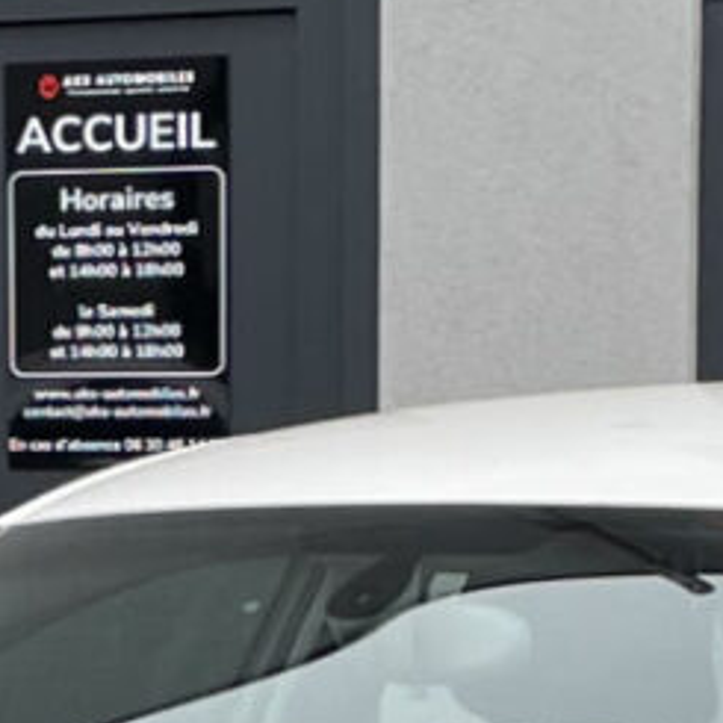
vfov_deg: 7.0
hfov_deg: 7.3
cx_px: 257
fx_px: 5671
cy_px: 1467
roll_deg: +0.3
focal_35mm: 240
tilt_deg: -7.7
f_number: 1.6
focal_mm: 4.2
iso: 32
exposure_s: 1/491
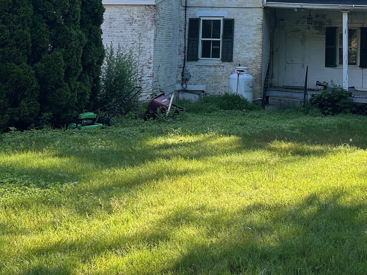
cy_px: -2
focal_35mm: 68
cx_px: 239
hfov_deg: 28.4
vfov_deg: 20.9
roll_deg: -1.7
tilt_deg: +4.9
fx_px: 721
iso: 50
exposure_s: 1/827
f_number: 1.5
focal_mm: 5.7
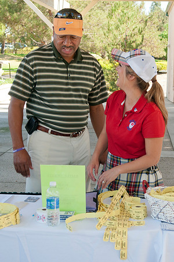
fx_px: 512
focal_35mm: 71
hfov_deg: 19.2
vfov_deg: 28.6
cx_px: 118
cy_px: 131
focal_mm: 31
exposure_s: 1/60
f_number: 5
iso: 200
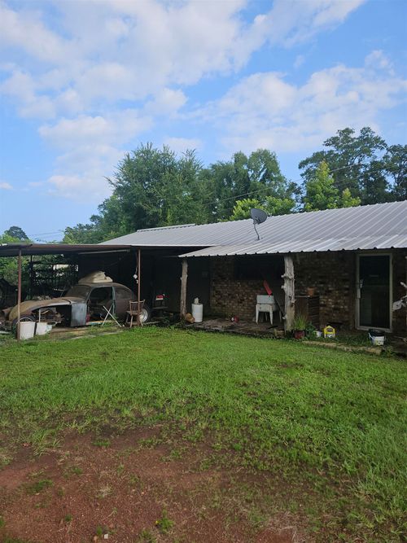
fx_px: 361
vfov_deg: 73.9
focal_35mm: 23
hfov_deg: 58.9
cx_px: 204
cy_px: 272
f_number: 1.8
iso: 25
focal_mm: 5.4
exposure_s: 1/934
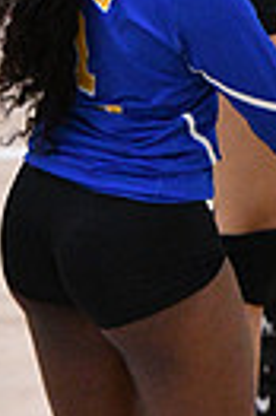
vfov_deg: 2.1
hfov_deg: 1.4
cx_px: 182
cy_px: -432
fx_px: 11105
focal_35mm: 963
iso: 6400
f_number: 3.2
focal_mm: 145
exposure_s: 1/1250
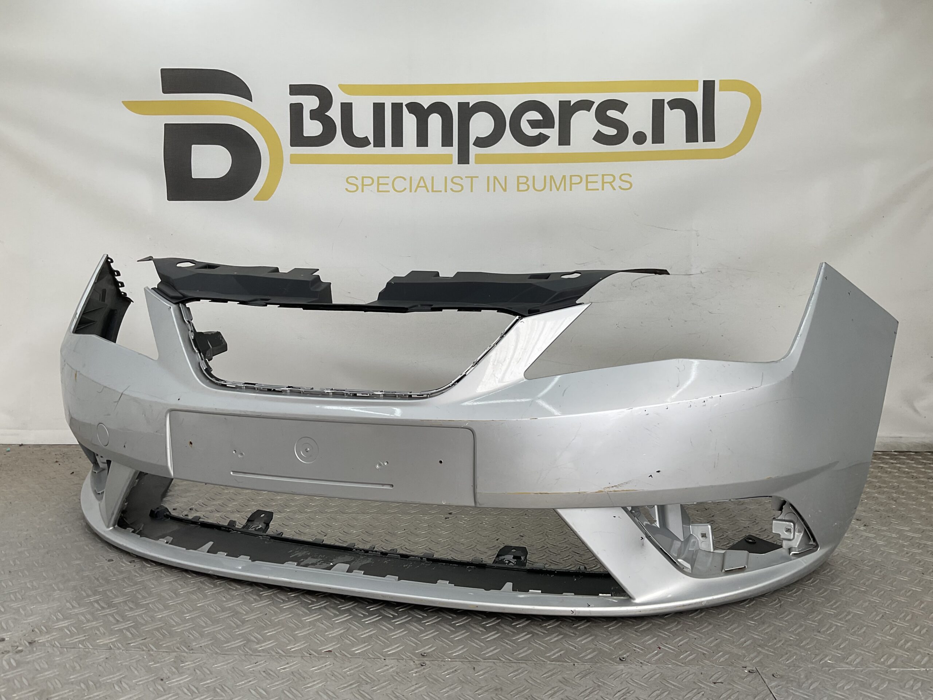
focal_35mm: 29
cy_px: 350
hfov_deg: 61.7
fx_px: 782
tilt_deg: -6.9
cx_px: 466
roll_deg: -1.2
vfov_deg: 48.2
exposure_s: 1/225
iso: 16
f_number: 1.8
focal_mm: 3
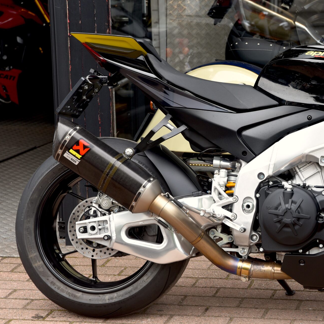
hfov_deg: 14.6
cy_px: 157
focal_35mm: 118
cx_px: 308
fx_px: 1250
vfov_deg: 14.8
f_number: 5
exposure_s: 1/100
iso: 100
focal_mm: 70
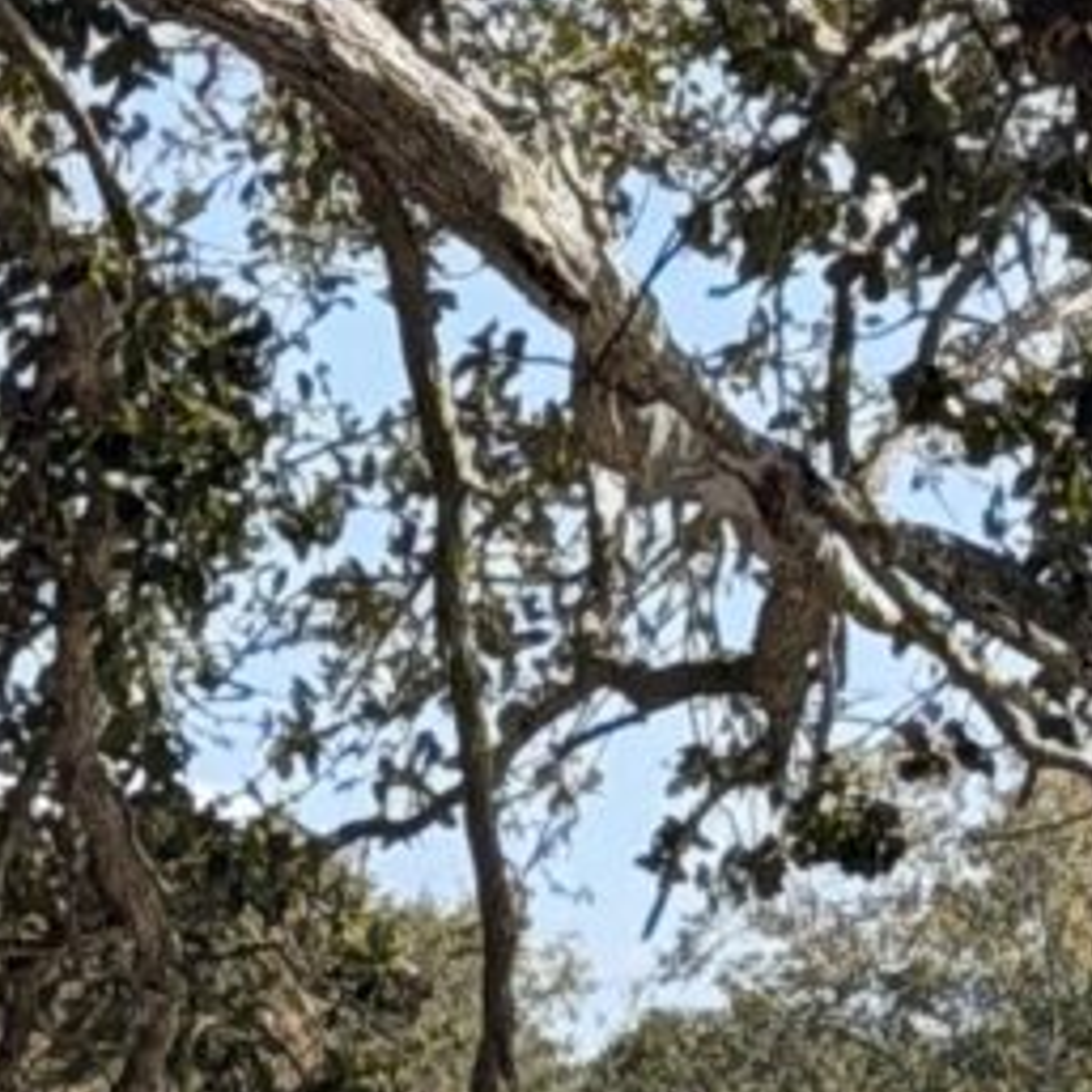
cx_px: -1738
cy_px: 1946
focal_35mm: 423
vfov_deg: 4.1
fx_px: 15097
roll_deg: +0.0
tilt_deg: +0.3
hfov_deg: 4.1
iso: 80
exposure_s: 1/3704
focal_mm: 6.76
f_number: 1.78
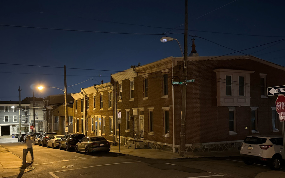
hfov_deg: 56.7
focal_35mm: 34
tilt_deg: +1.2
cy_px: 106
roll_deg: +0.4
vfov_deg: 37.1
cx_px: 142
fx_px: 264
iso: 3200
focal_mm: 6.76
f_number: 1.78
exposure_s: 1/15
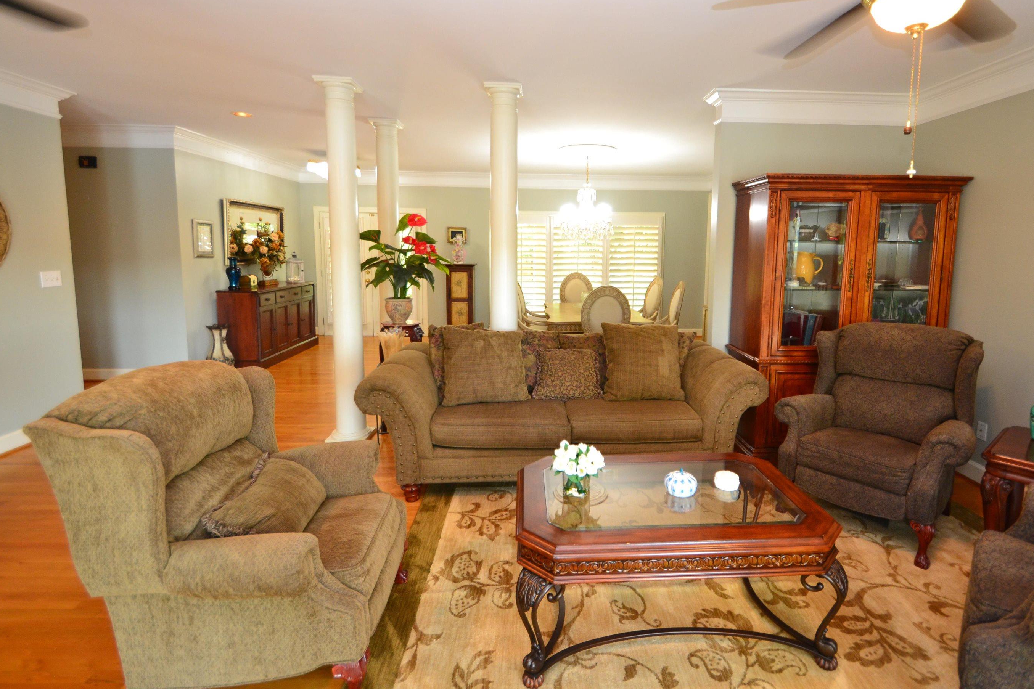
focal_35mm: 17
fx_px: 488
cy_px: 308
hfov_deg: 93.0
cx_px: 569
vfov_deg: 70.2
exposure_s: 1/40
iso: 800
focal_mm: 10
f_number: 4
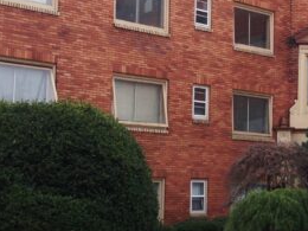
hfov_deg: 19.0
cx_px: 358
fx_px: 872
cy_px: 110
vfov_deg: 15.1
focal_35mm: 98
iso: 50
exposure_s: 1/763
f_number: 2.4
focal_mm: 4.13
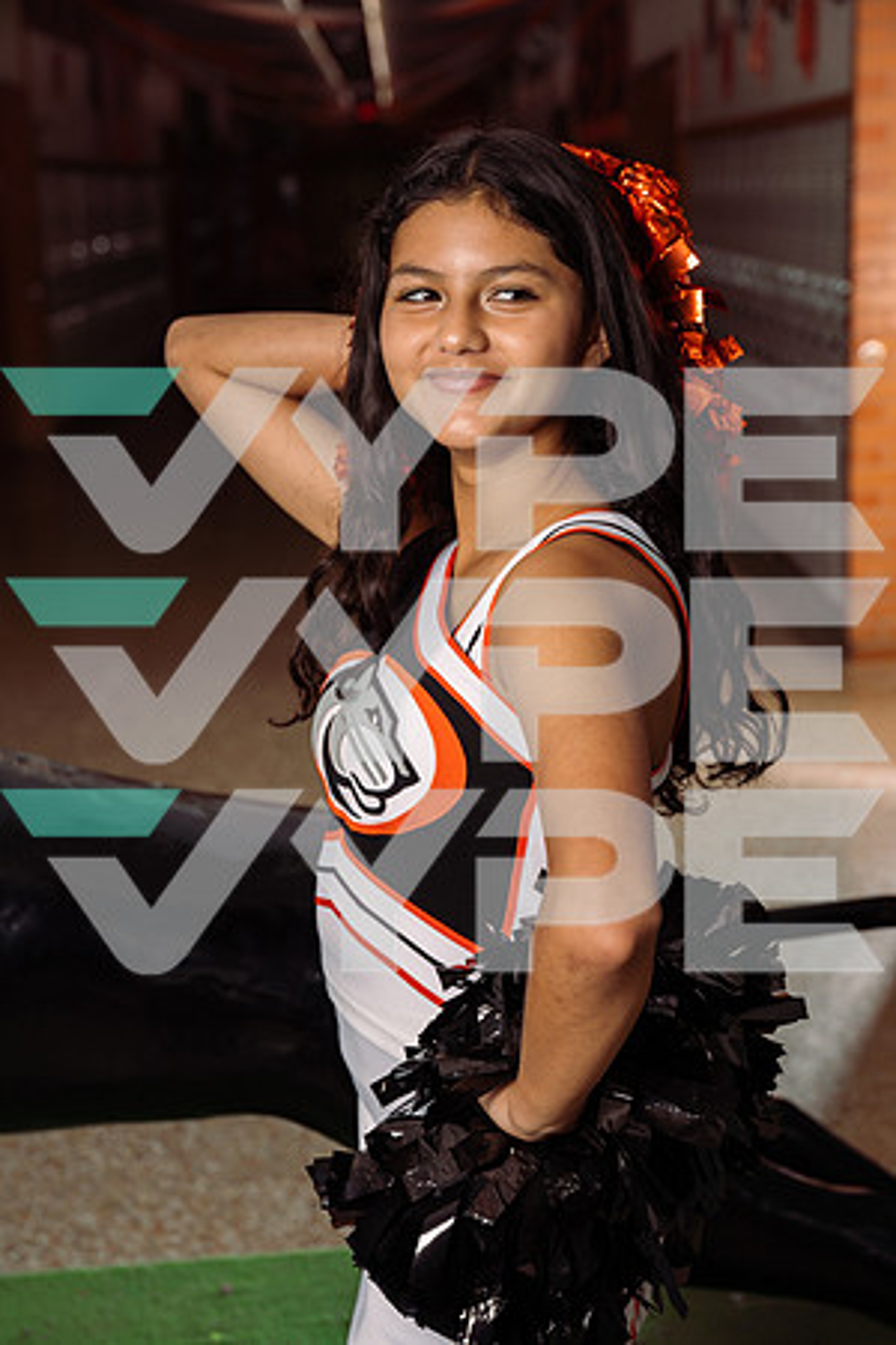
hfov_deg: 21.6
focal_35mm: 63
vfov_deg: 31.9
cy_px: 672
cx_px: 448
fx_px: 2352
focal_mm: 63
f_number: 4.5
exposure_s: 1/250
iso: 125
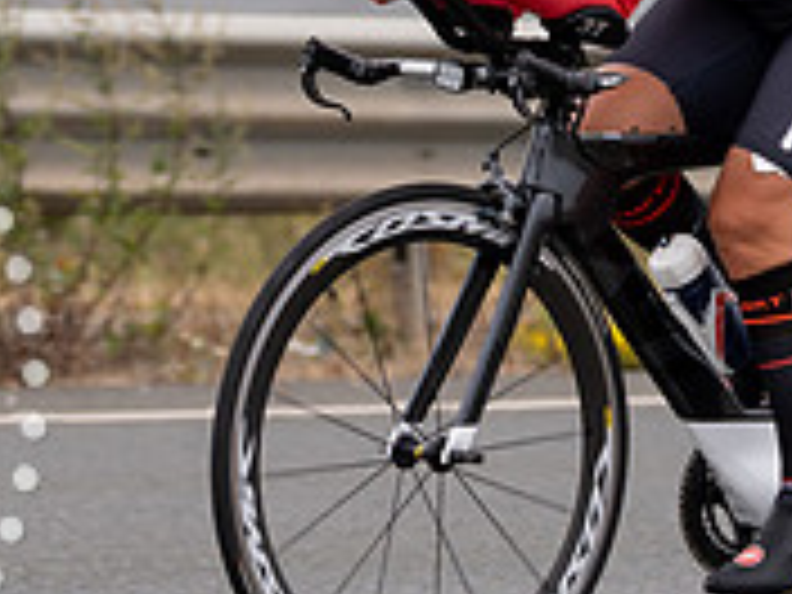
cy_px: 51
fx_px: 7893
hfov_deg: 5.7
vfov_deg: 4.3
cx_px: 635
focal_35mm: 345
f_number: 2.8
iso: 100
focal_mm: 70
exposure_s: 1/800
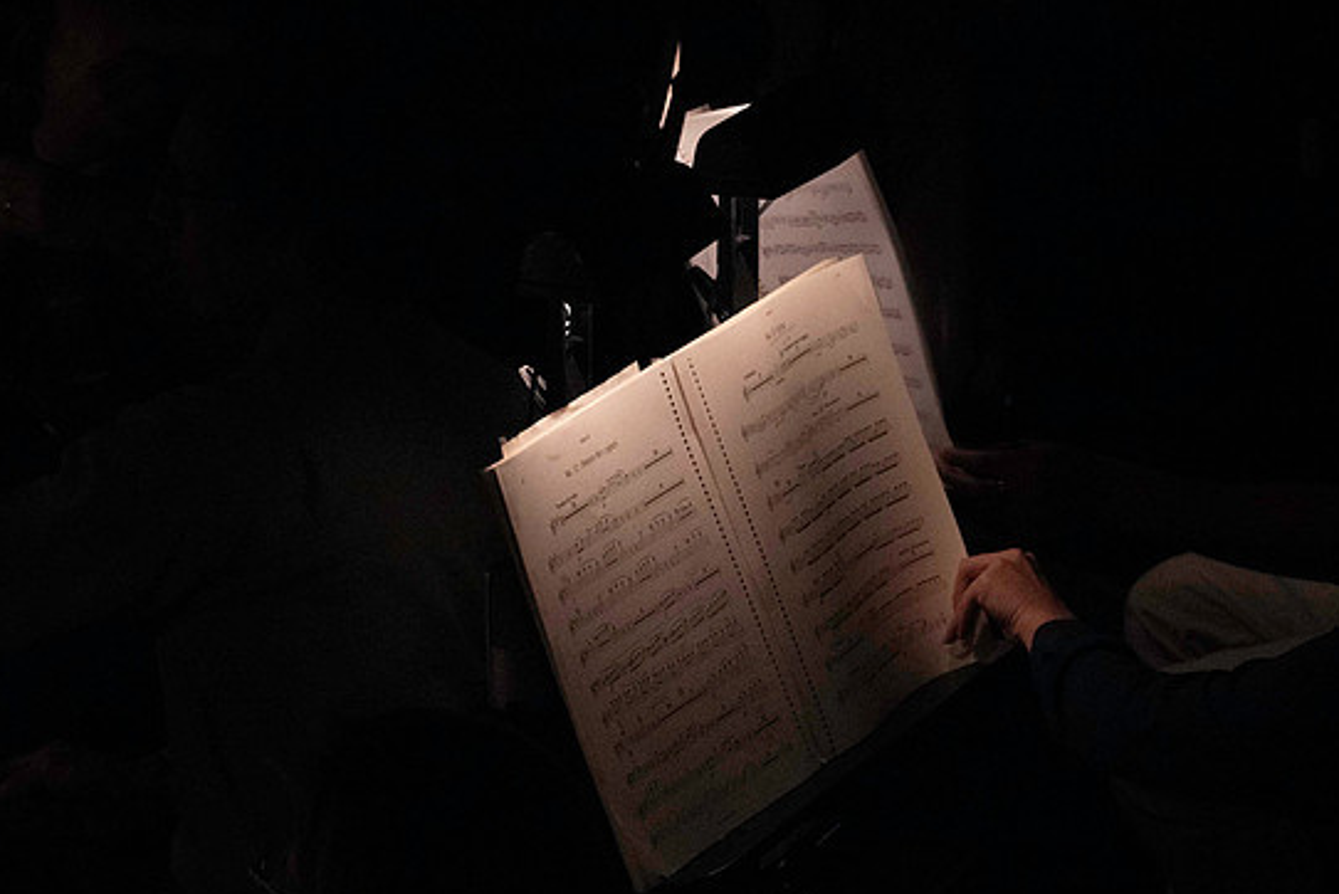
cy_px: 438
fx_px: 6326
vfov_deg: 8.1
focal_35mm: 170
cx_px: 707
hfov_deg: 12.1
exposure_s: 1/320
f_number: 18
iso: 25600
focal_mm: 159
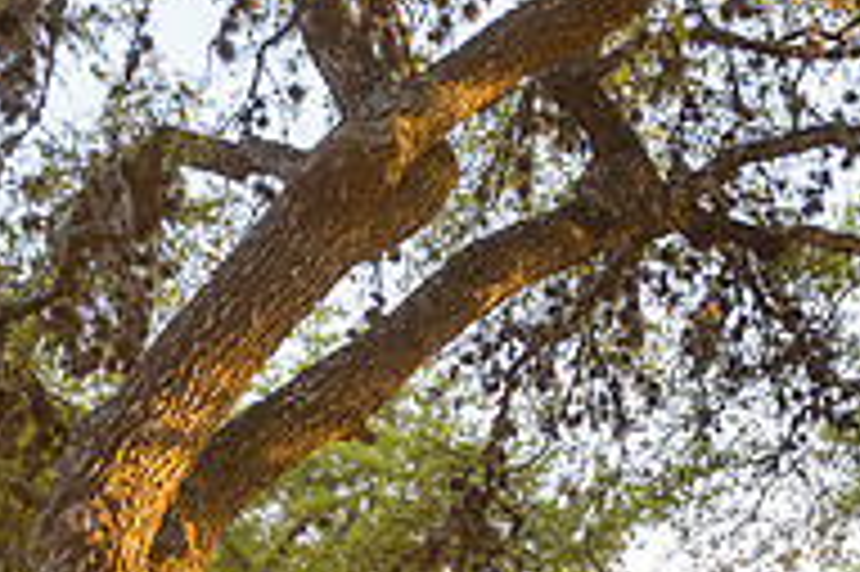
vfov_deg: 12.6
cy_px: 842
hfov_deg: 19.7
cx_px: 603
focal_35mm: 103
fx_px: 2458
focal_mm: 34
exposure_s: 1/1000
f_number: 4
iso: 1600
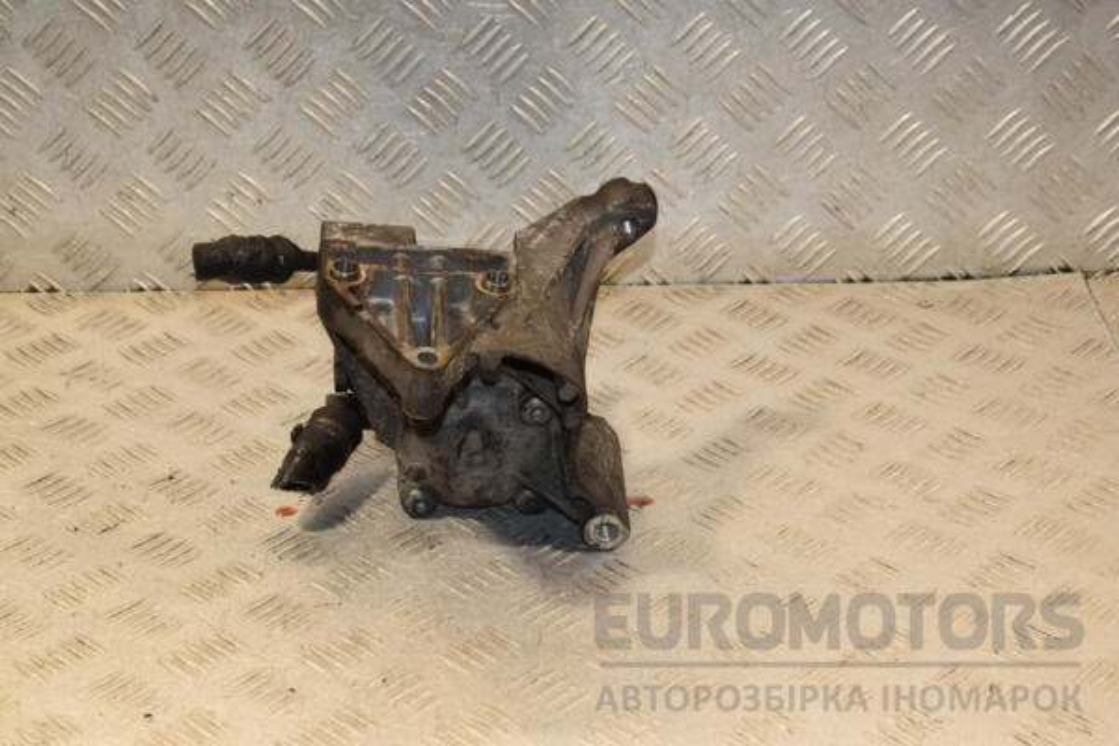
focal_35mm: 75
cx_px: 560
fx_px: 2331
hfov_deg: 27.0
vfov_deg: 18.2
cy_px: 373
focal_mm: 50
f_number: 7.1
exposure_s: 1/200
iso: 800
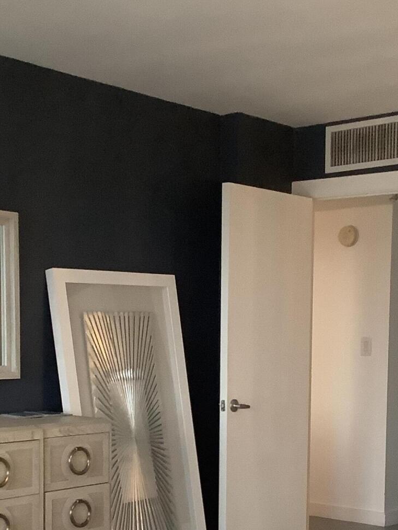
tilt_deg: -5.8
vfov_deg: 29.6
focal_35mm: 64
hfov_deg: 22.9
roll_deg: -1.1
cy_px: 424
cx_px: 217
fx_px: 981
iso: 200
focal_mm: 3.3
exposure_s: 1/60
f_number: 2.4
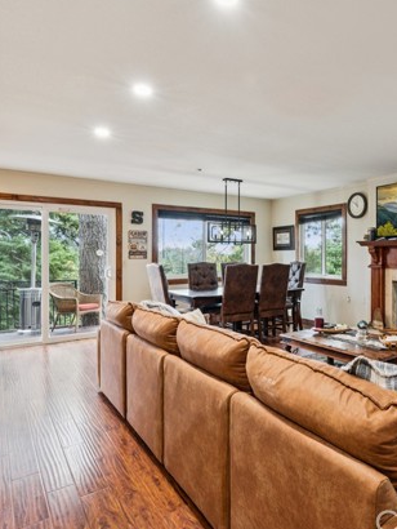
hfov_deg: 52.4
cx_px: 321
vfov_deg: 70.9
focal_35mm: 24
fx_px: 371
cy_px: 266
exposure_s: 1.6
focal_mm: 16.2
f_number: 13
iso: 100
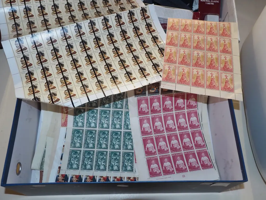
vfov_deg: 41.8
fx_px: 261
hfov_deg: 54.0
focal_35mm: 34
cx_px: 133
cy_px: 100
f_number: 5.6
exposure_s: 1/60
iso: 2500
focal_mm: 17
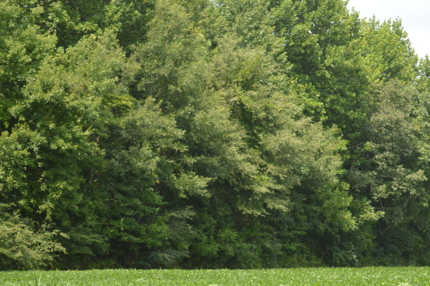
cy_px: 193
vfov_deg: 11.3
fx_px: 1444
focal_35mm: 121
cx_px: 259
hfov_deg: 16.9
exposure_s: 1/200
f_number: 6.3
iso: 100
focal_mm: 48
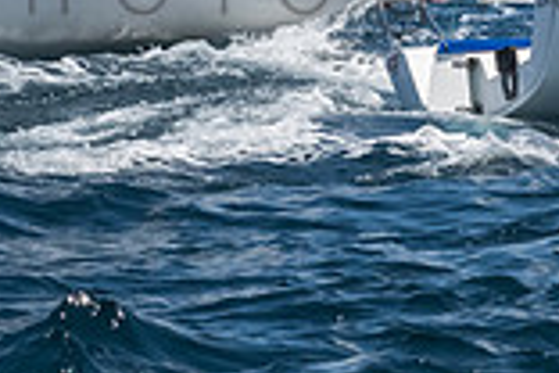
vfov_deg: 2.5
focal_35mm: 539
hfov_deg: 3.8
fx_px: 8369
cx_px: 724
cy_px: -287
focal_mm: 95
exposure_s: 1/1600
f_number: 14
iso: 640
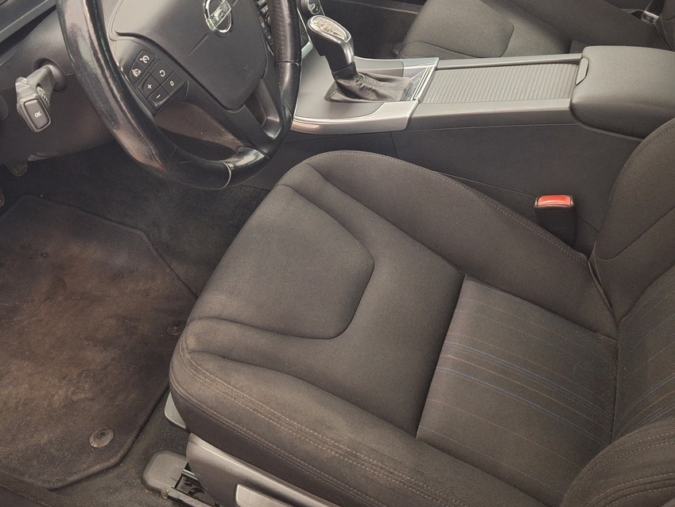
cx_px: 294
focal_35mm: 39
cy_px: 166
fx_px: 761
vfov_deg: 36.4
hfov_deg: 47.7
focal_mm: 5.54
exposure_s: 1/25
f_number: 1.8
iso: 400
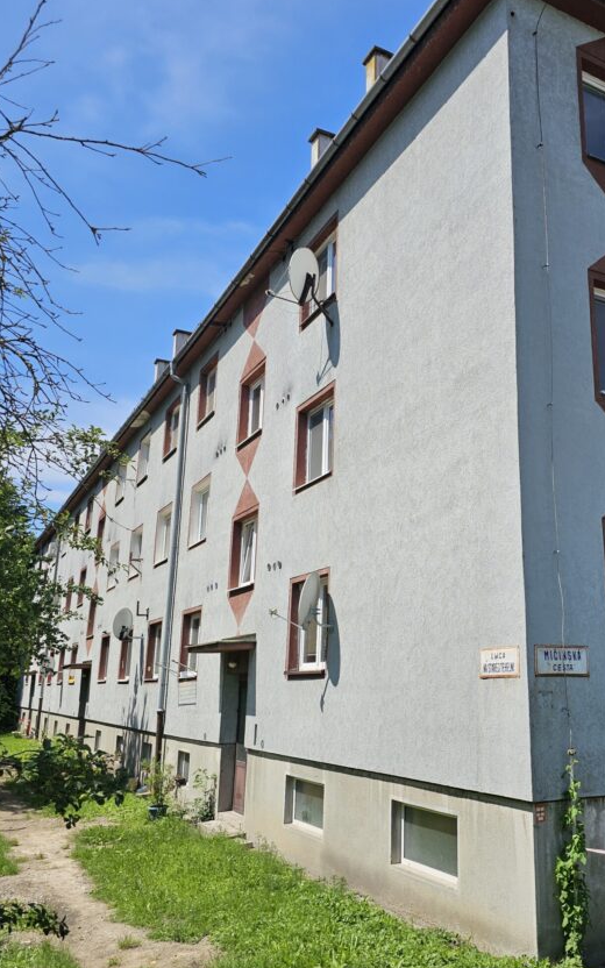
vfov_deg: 62.9
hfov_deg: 41.1
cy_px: 494
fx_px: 791
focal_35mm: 30
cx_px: 422
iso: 10
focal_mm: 6.3
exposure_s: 1/1102
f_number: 1.7
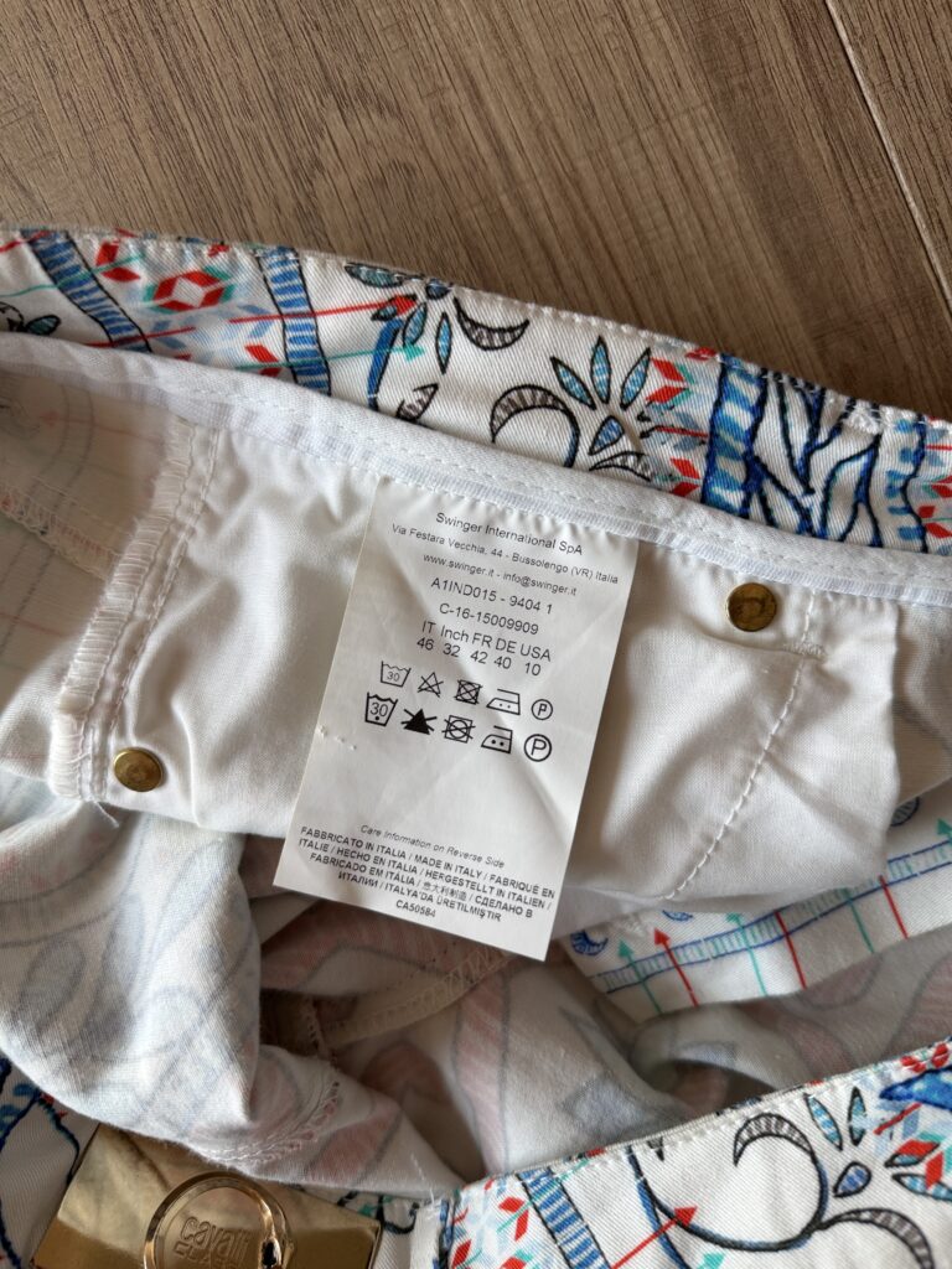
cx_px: 476
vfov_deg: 71.6
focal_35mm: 24
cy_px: 634
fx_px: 880
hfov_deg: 56.8
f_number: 1.78
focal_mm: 6.76
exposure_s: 1/187
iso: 64
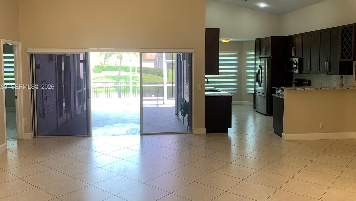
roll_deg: -0.5
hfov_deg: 61.0
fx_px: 302
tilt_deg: -3.8
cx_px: 177
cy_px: 87
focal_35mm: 32
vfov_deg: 36.6
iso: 40
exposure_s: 1/120
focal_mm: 4.25
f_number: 1.8
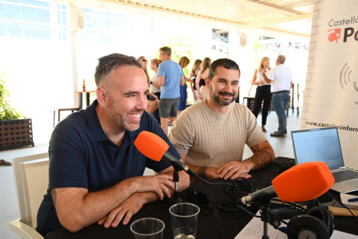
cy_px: 120
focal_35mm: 30
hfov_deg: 61.1
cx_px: 179
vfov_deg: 43.0
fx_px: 303
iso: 400
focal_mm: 30.5
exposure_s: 1/80
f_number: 5
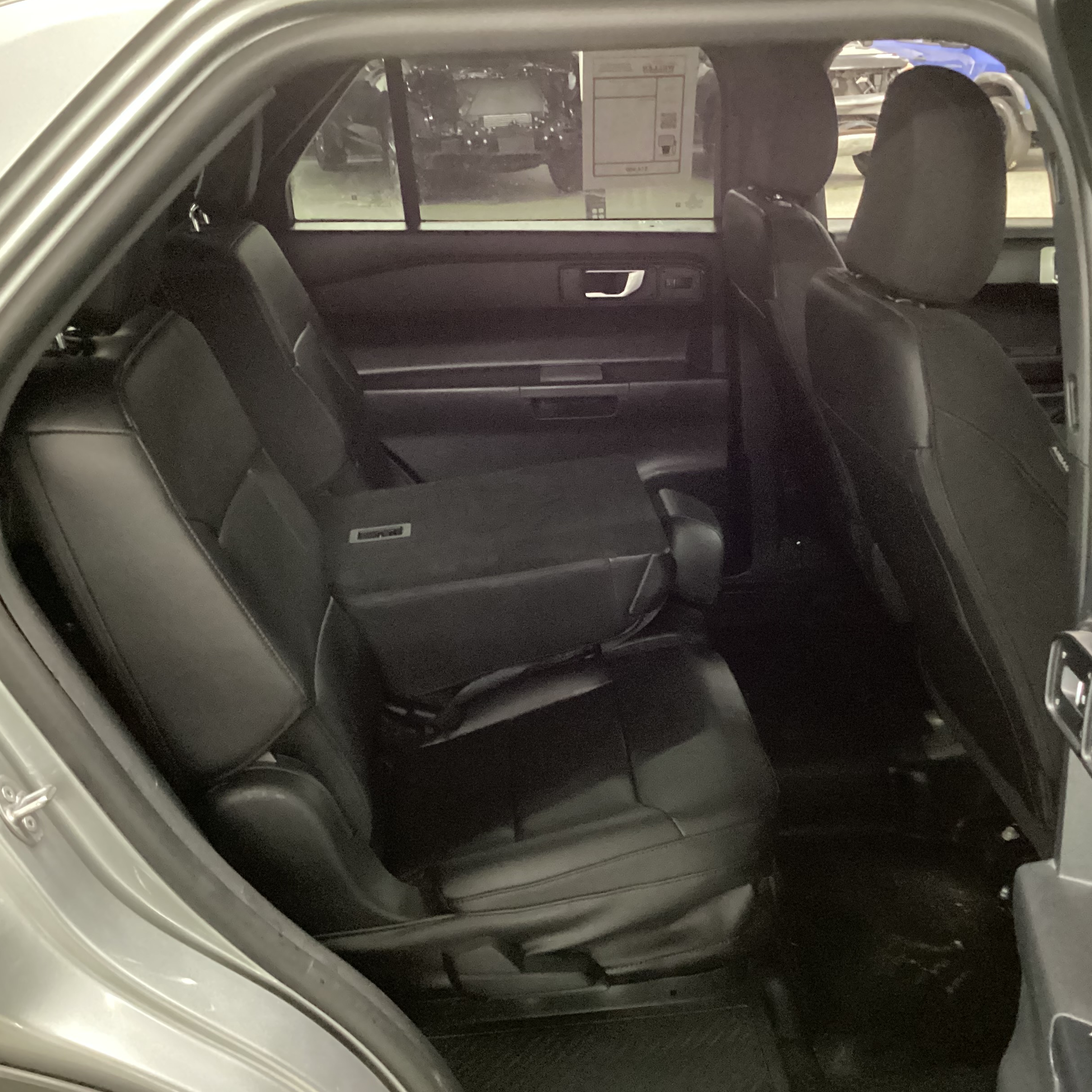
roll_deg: +1.8
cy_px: 546
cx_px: 628
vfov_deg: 44.9
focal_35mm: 37
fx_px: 1321
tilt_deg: -22.8
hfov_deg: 44.8
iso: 800
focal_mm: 3.3
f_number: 2.4
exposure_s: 1/17
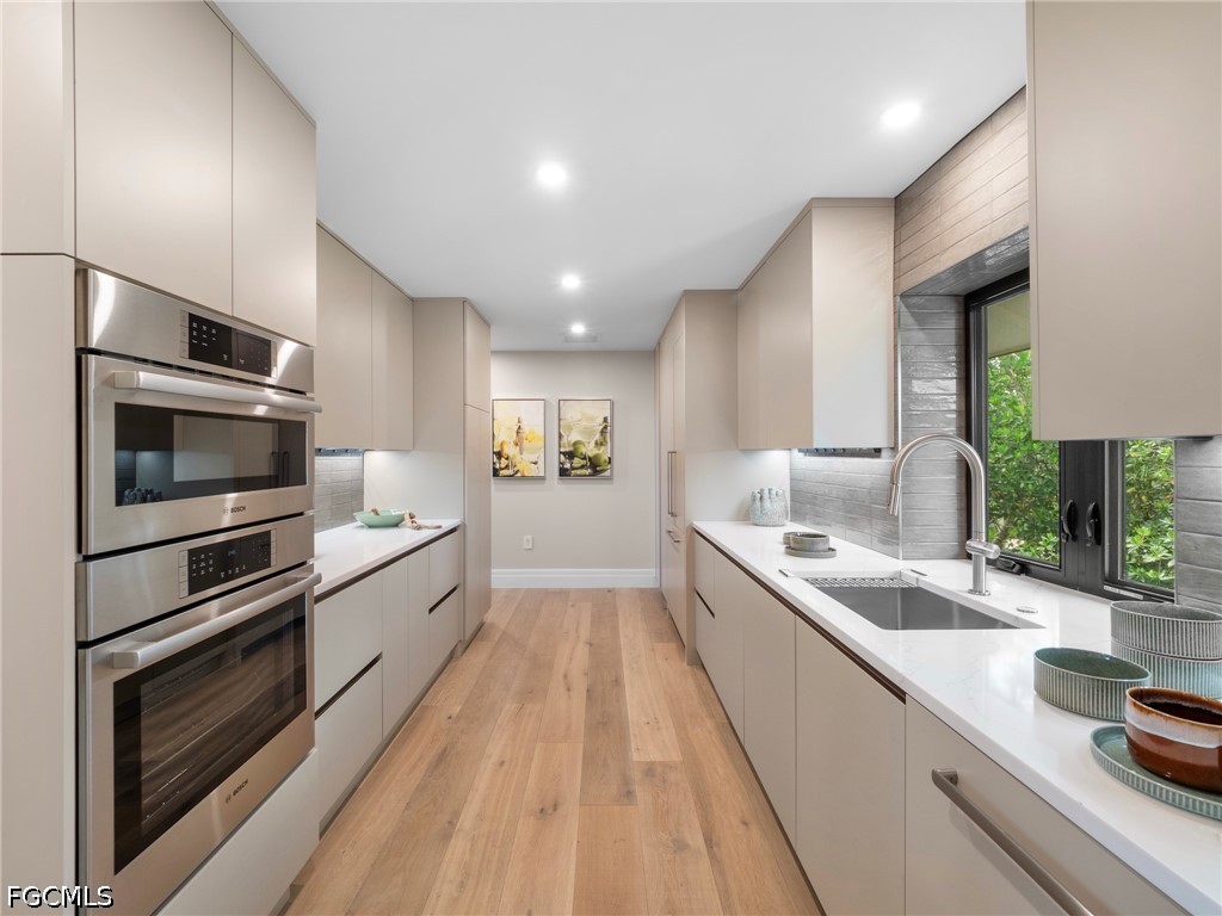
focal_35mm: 14
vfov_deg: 85.7
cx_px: 611
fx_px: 494
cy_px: 458
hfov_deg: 102.1
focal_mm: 7
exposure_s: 1/2
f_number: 7.1
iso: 200
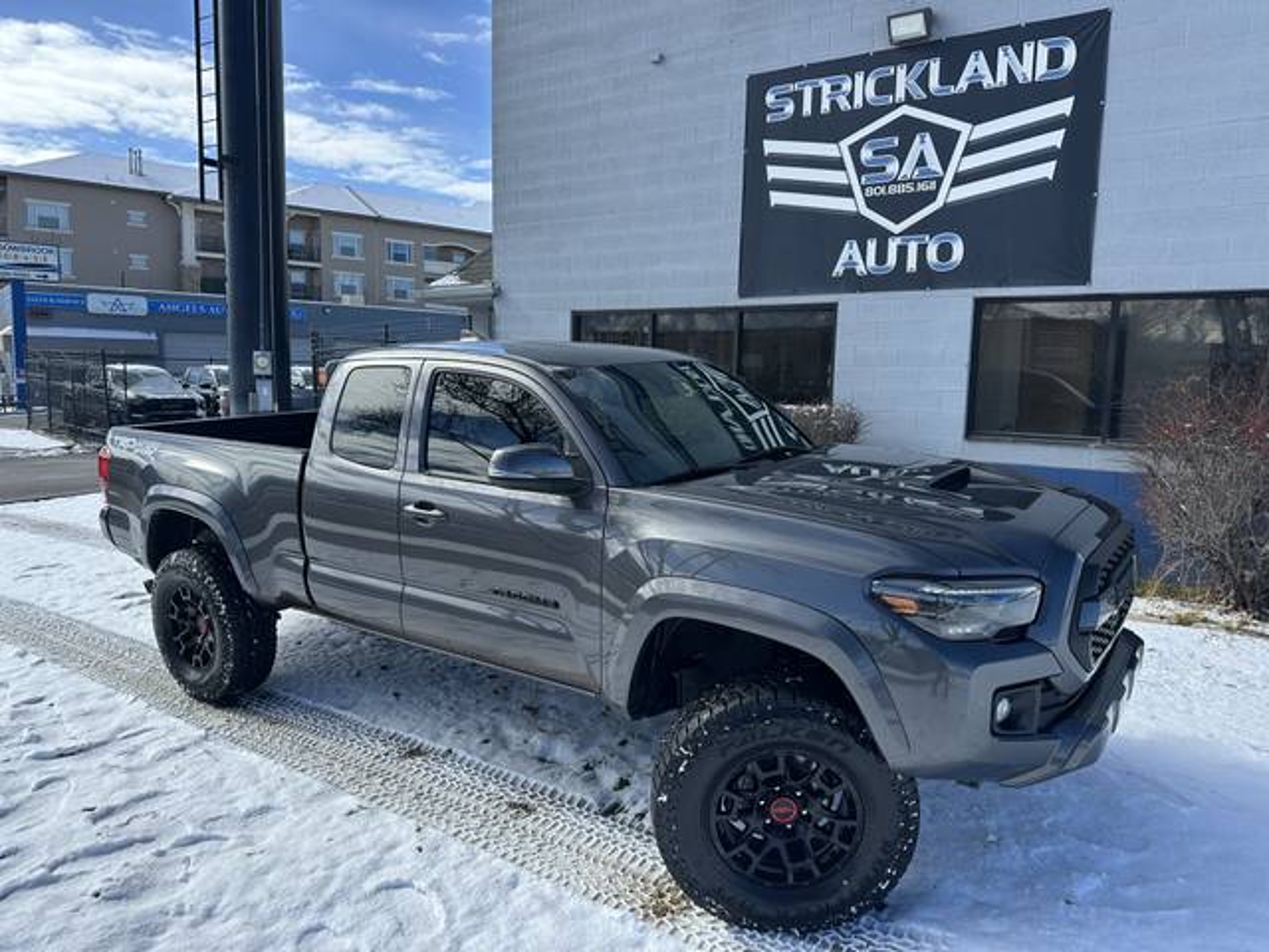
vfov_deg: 56.8
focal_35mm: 24
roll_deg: -1.0
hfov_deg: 71.6
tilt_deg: -6.5
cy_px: 476
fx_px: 880
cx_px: 634
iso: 80
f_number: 1.78
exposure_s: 1/2809
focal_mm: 6.86
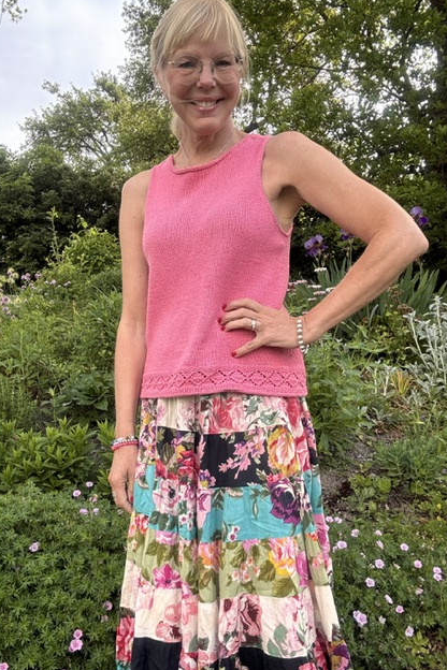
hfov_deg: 41.1
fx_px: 596
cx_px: 200
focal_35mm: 32
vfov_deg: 58.7
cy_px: 340
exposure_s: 1/212
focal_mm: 2.69
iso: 25
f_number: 1.9
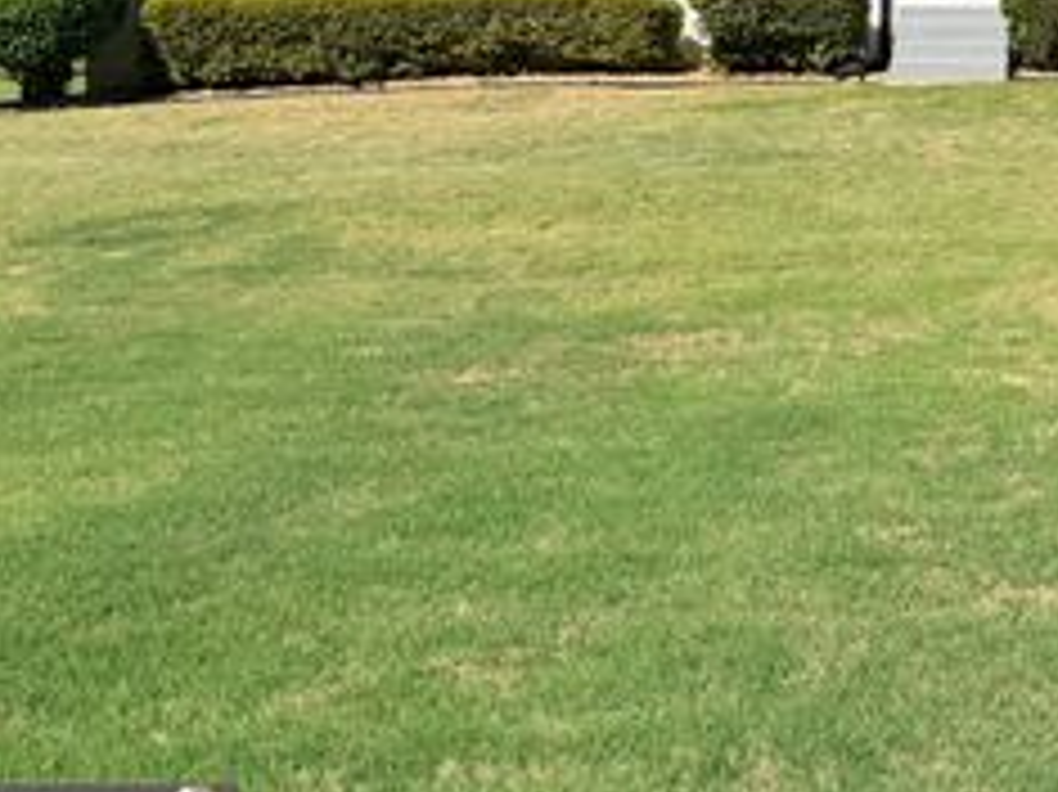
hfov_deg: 33.5
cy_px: 25
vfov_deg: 27.1
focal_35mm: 51
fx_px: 1558
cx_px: 1112
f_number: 1.78
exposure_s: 1/4405
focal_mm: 6.76
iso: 80
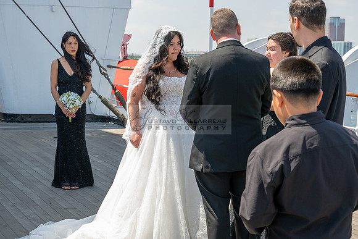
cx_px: 179
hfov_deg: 28.8
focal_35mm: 70
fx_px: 696
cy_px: 120
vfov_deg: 19.5
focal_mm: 70
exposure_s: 1/200
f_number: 9
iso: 200
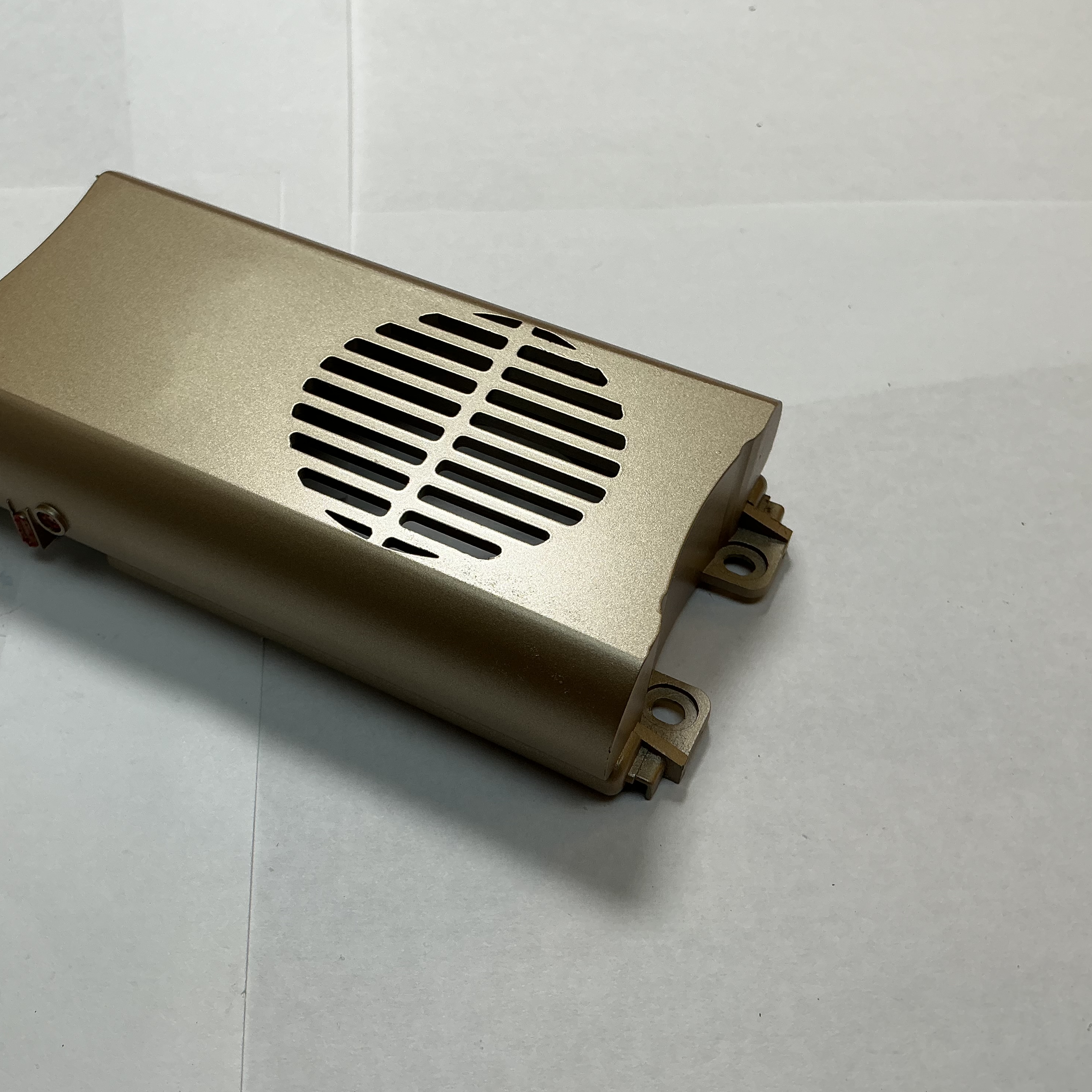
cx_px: 435
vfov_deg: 47.2
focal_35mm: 35
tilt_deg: -53.6
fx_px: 1249
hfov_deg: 46.9
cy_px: 550
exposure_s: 1/236
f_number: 1.8
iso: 20
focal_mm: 3
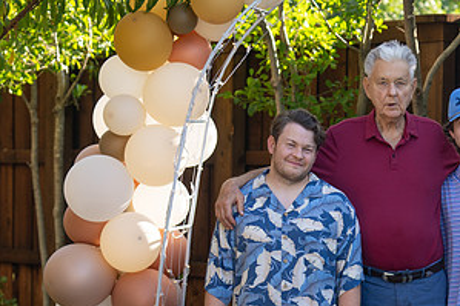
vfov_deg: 10.0
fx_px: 1737
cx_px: 397
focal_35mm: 136
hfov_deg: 15.0
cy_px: 285
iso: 160
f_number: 3.5
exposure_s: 1/320
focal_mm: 70
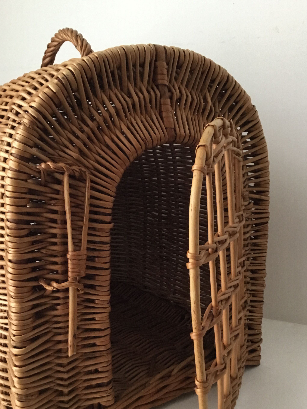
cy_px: 239
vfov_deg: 49.9
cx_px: 146
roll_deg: +2.5
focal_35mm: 37
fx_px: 438
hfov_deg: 38.7
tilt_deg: -8.0
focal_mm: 3.3
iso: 160
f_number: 2.4
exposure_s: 1/33
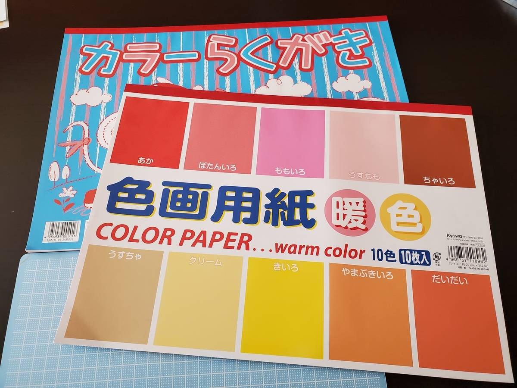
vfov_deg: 53.1
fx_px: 388
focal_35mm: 26
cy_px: 194
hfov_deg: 67.3
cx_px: 258
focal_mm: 4.3
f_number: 2.4
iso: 200
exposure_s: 1/50
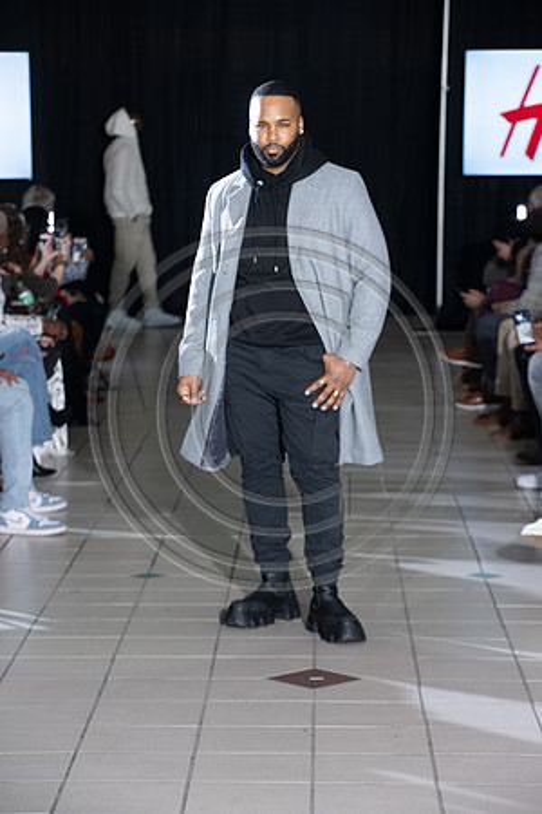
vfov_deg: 18.3
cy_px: 407
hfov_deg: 12.2
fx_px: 2529
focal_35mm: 112
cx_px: 271
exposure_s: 1/125
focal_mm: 112
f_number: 5.6
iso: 1250
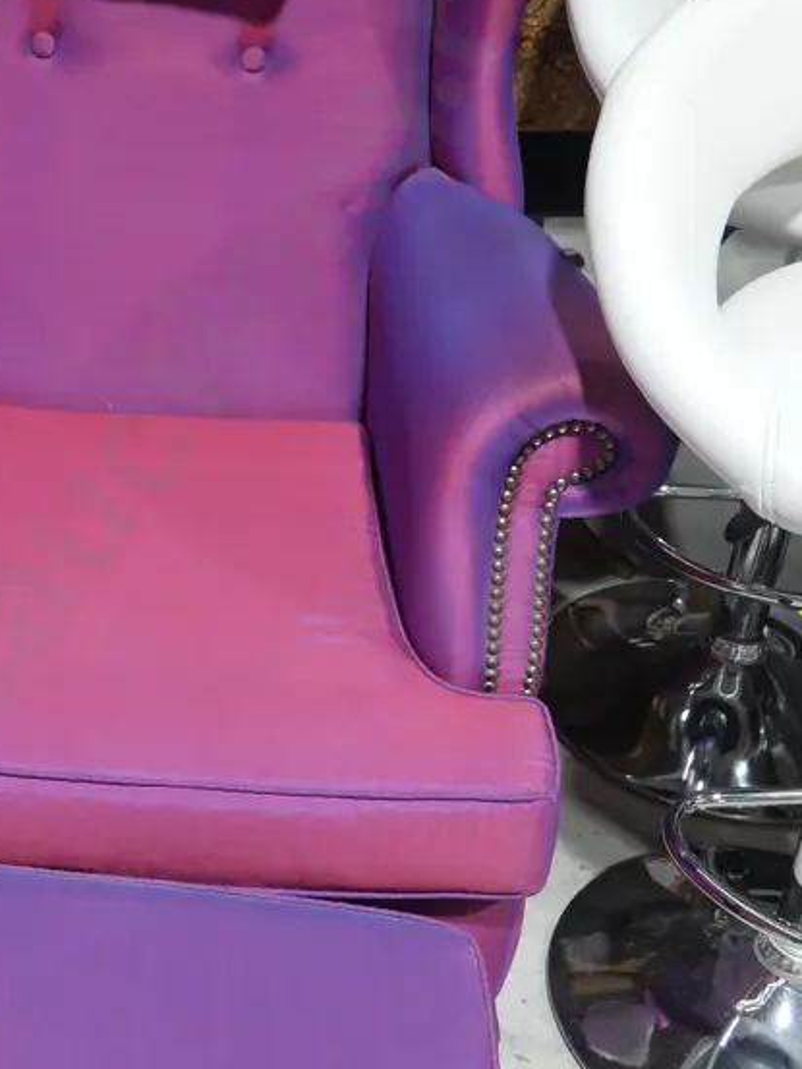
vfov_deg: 30.7
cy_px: 512
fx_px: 1945
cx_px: 96
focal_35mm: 63
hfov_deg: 22.8
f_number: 4.5
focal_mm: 17
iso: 500
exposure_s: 1/60
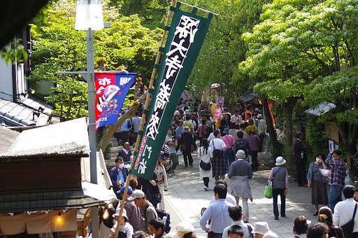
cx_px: 179
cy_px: 119
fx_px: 1043
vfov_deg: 13.0
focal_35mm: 105
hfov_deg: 19.5
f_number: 5.6
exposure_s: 1/180
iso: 200
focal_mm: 70
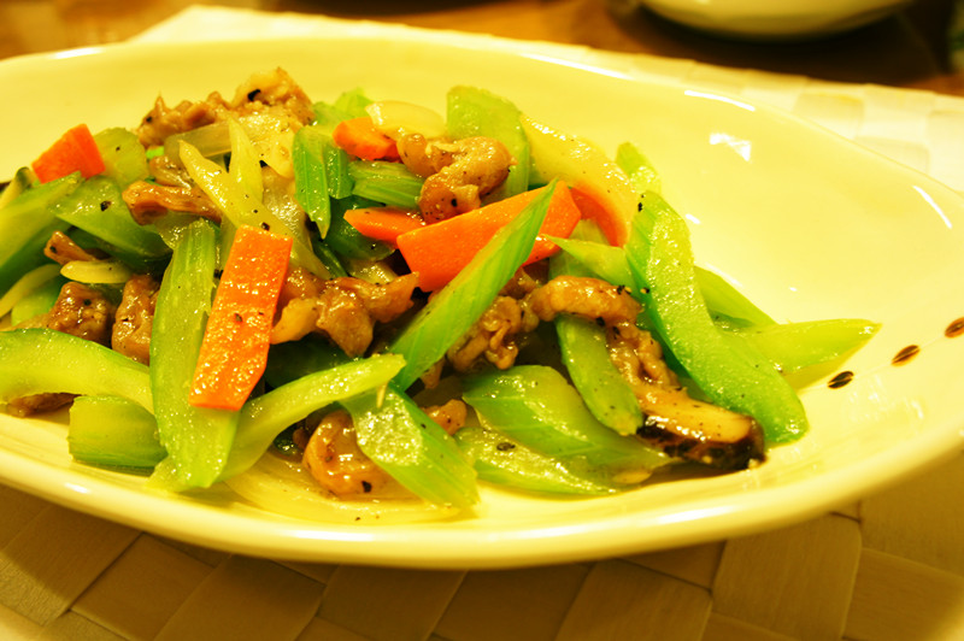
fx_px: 803
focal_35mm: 30
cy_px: 320
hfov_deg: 62.0
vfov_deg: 43.5
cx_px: 482
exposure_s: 1/4
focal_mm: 20
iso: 200
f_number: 6.3
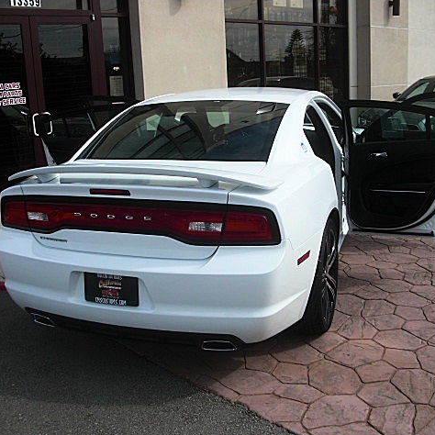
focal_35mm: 43
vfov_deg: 39.2
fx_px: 611
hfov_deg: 39.1
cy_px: 219
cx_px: 233
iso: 50
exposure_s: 1/800
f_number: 2.8
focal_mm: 6.3
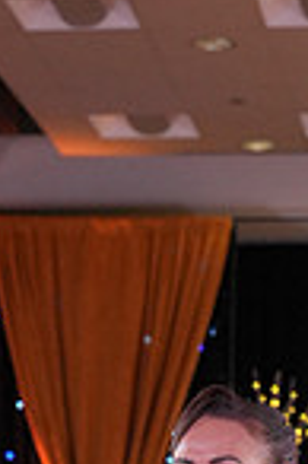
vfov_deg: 9.8
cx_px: 221
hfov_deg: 6.9
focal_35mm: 199
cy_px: 845
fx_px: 2560
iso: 2000
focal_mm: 50
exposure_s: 1/400
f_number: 4
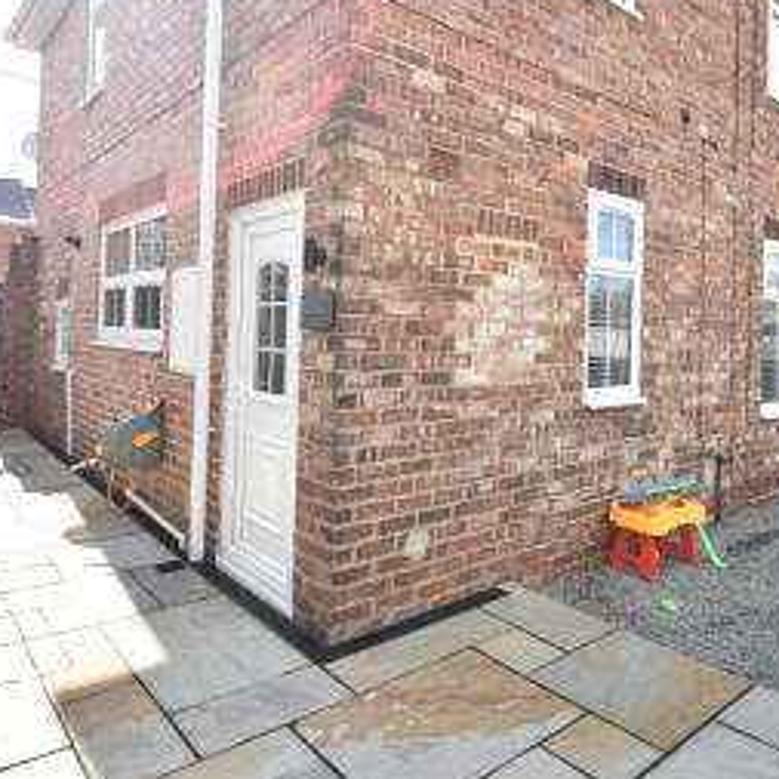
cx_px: 422
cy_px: 303
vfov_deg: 64.3
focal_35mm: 24
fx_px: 611
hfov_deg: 64.9
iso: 160
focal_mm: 10
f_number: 8
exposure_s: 1/250
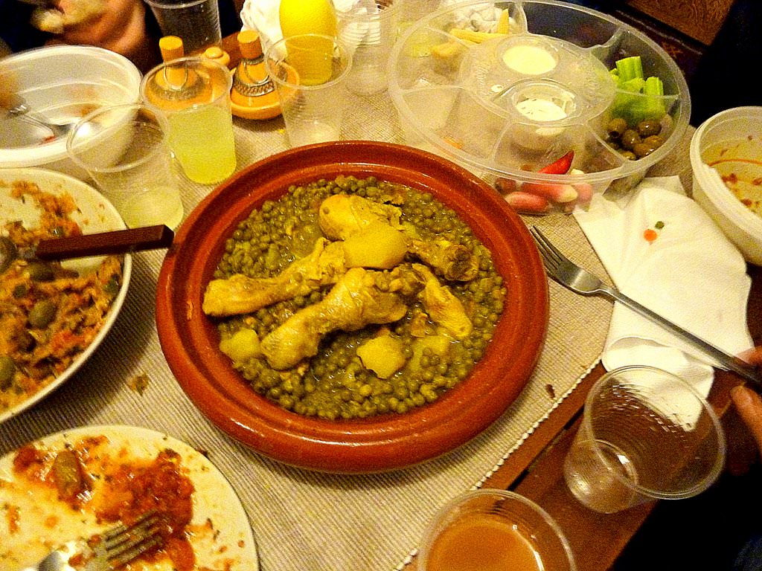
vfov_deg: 54.9
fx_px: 550
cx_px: 381
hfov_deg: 69.4
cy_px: 286
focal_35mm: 25
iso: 400
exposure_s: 1/4
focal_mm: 4.1
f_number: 3.3
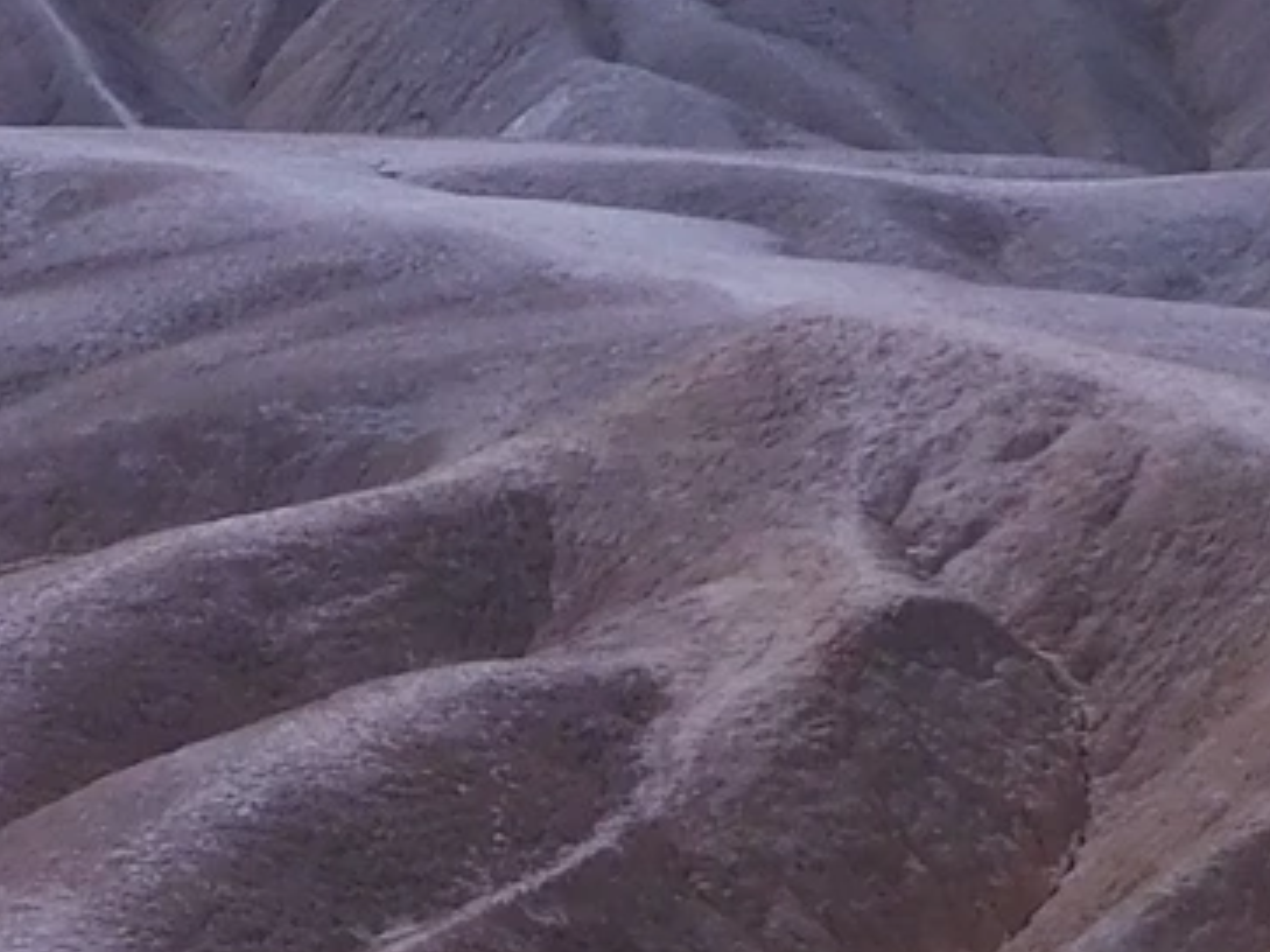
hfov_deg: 6.1
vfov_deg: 4.7
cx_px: -1008
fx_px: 11663
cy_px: 702
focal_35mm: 318
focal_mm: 9.8
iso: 125
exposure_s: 1/640
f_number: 8.4
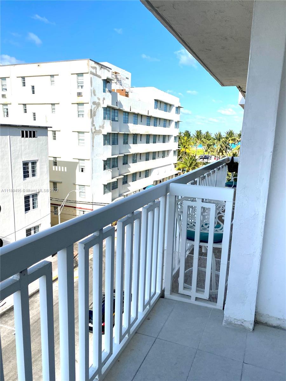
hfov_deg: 53.1
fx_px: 286
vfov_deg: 67.3
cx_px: 143
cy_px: 190
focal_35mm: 26
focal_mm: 4.25
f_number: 1.8
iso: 32
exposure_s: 1/3731
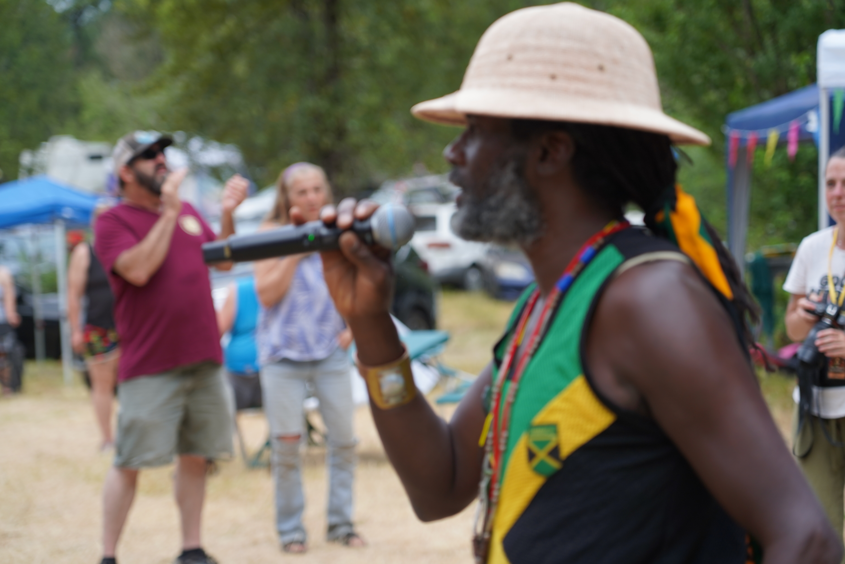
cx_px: 422
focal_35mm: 105
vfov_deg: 13.0
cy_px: 282
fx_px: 2464
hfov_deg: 19.5
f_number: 4
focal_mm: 105
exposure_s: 1/160
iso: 200
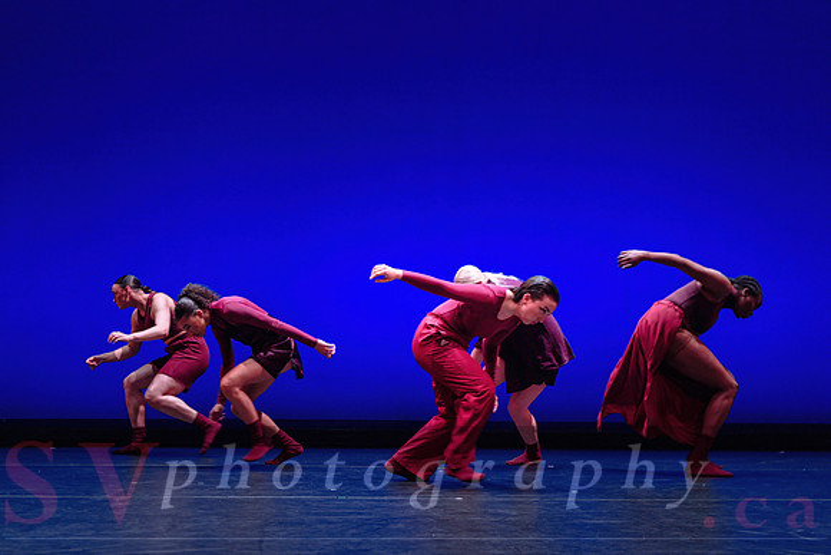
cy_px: 295
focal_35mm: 55
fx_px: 1265
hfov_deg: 36.3
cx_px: 382
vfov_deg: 24.7
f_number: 2.8
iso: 2500
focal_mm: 50
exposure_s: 1/250
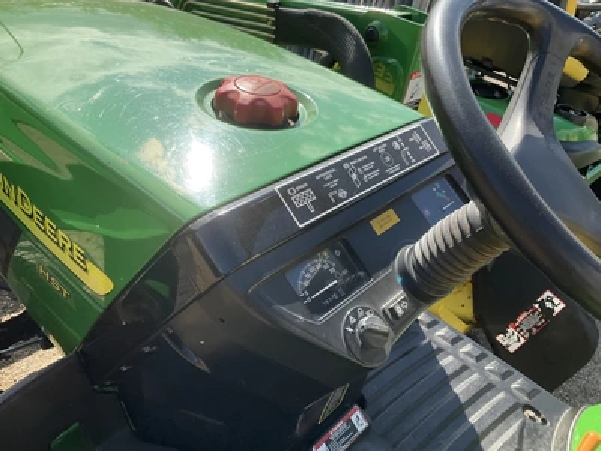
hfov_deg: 61.7
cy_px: 226
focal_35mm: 29
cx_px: 300
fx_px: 503
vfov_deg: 48.2
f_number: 1.8
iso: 25
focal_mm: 3
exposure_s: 1/1121
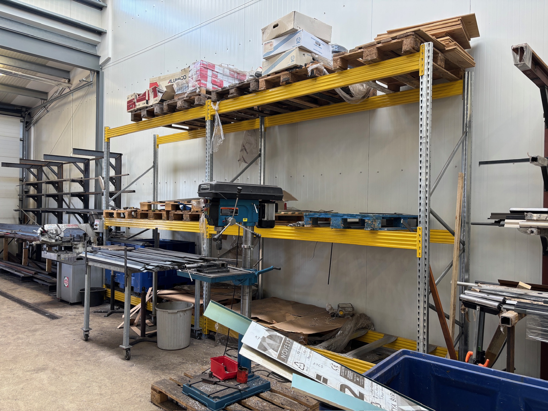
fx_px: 412
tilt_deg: +1.2
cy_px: 206
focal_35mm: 26
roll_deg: -1.1
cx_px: 274
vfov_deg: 53.1
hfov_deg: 67.3
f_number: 1.6
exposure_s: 1/100
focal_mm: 5.96
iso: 80
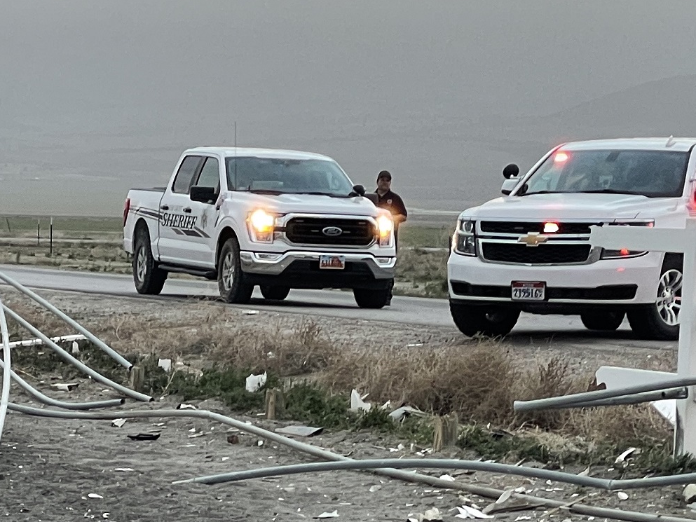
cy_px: 665
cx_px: 175
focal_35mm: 169
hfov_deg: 11.7
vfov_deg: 8.7
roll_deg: -1.6
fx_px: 3398
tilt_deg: -7.9
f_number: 2
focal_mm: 6
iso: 64
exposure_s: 1/99
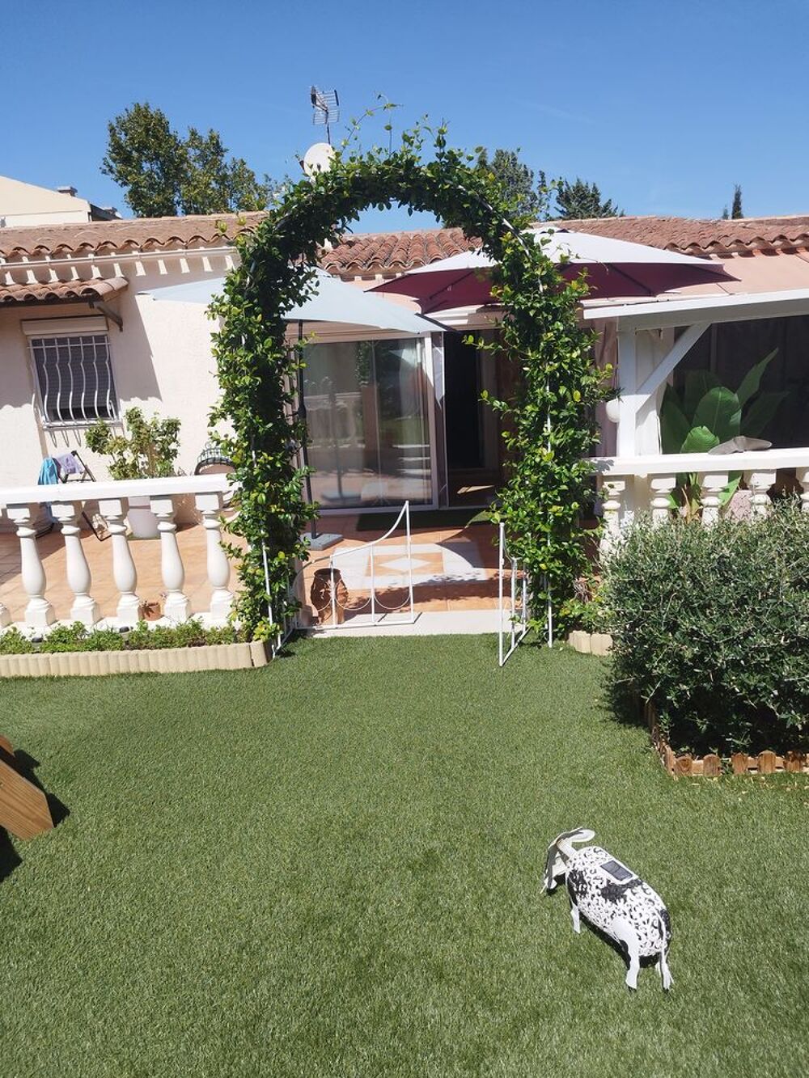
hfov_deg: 54.9
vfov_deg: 69.4
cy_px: 539
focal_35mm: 25
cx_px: 404
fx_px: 779
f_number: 1.89
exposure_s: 1/1139
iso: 50
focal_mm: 5.95
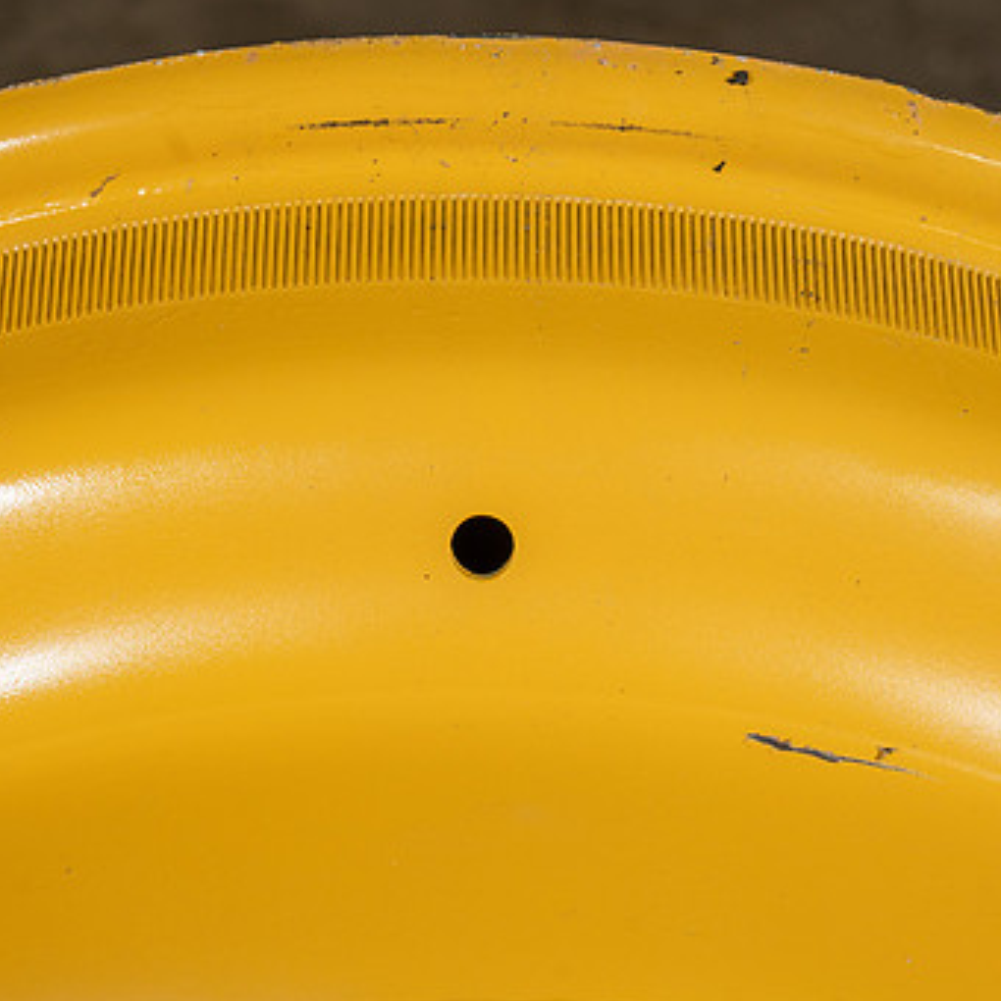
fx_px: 4417
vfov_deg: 12.9
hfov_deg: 12.9
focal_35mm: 135
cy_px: 564
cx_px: 465
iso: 800
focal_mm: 93
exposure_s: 1/250
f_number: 8
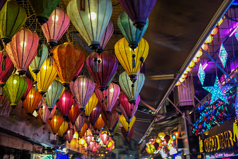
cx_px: 119
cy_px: 80
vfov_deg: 25.5
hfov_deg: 37.5
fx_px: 350
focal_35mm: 53
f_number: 2
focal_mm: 35
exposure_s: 1/50
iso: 500
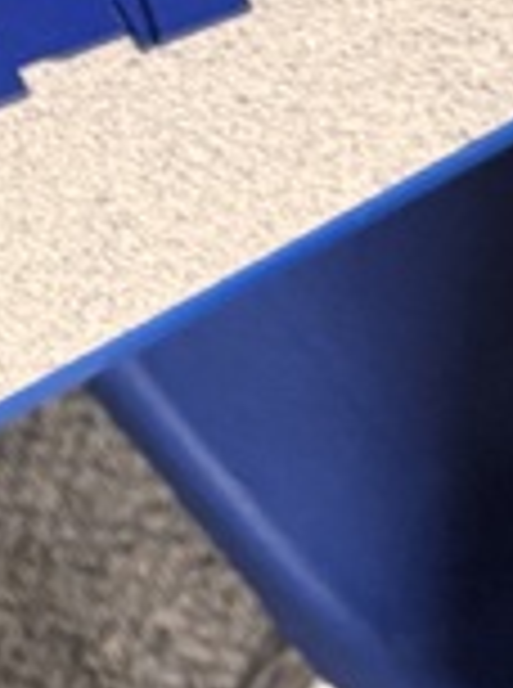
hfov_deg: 7.9
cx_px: -1035
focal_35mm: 161
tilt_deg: -63.7
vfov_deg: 11.6
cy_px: -445
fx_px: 3195
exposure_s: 1/60
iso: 400
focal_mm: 6.76
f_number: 1.78
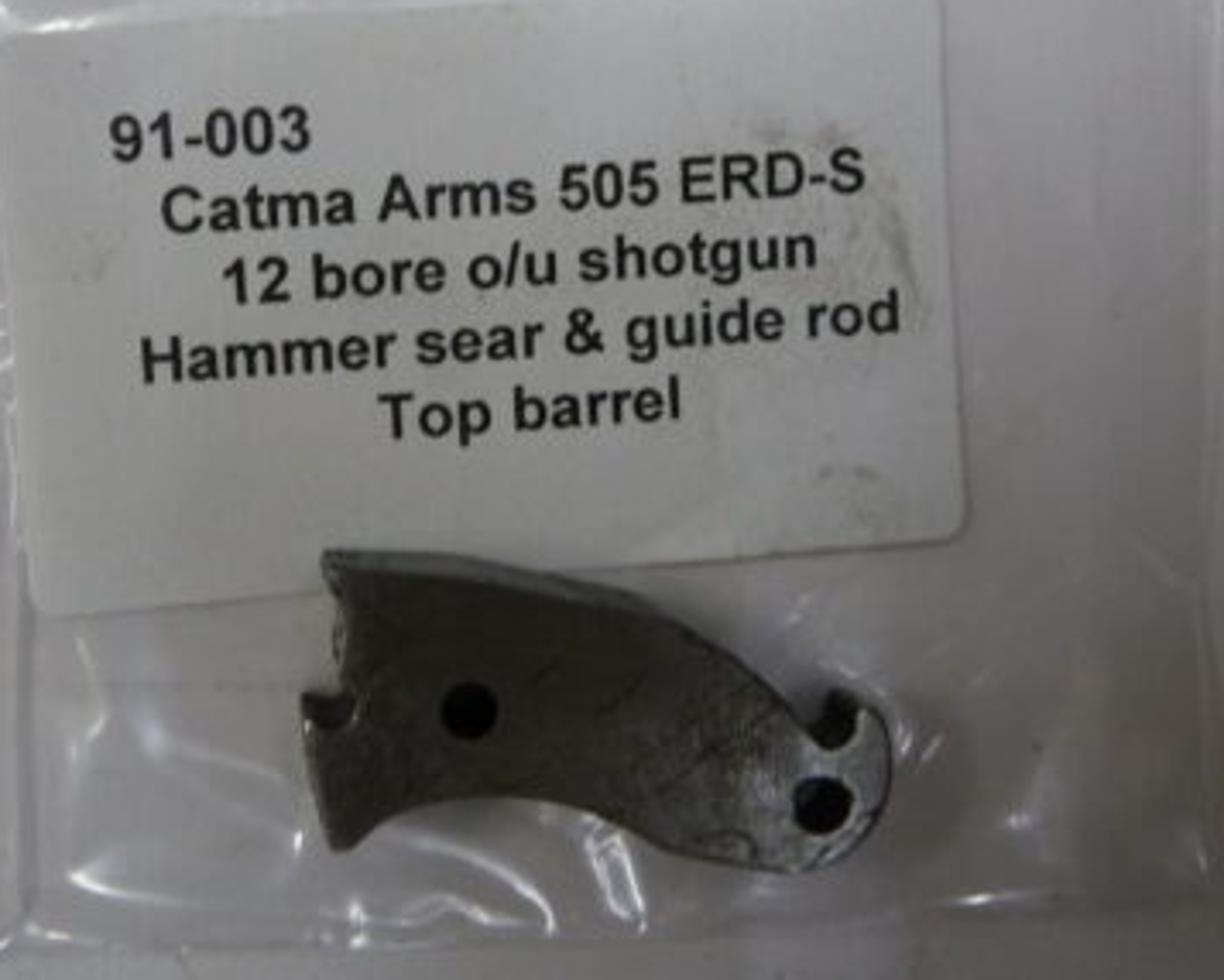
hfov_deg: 43.6
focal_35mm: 41
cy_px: 284
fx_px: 1486
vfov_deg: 35.9
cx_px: 333
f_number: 3.3
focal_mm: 4.1
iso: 250
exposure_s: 1/30
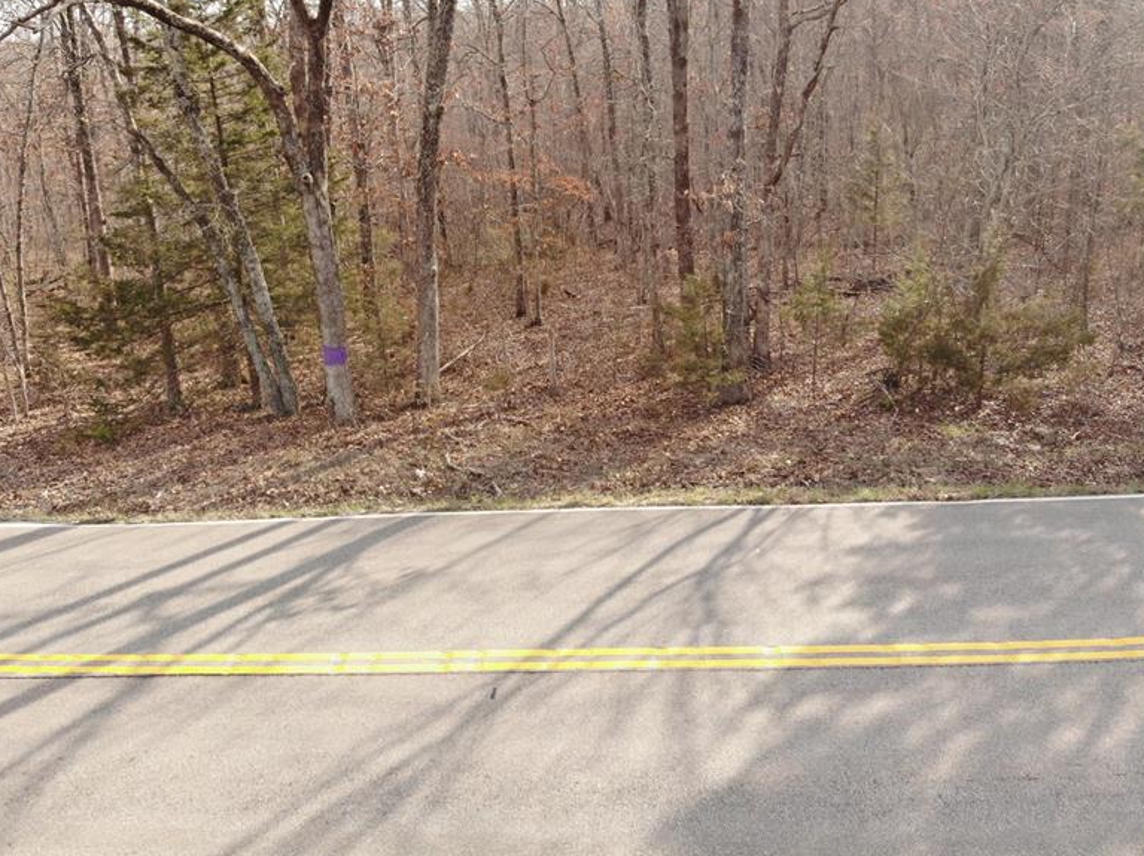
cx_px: 542
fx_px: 1057
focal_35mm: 32
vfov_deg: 43.6
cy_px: 296
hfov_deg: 56.8
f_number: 2.8
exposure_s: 1/200
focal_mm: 4.5
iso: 100
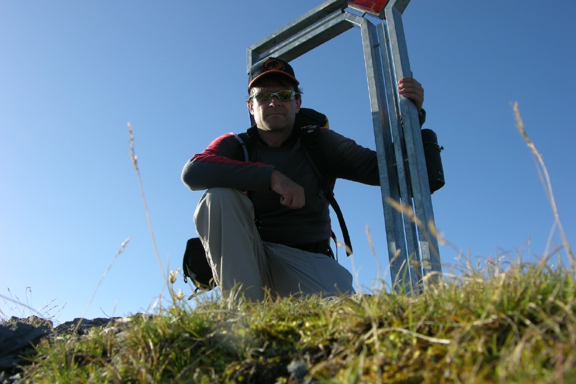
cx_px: 285
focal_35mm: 37
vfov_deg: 36.0
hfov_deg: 51.9
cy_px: 187
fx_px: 592
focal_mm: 8.9
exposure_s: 1/185
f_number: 6.3
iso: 50
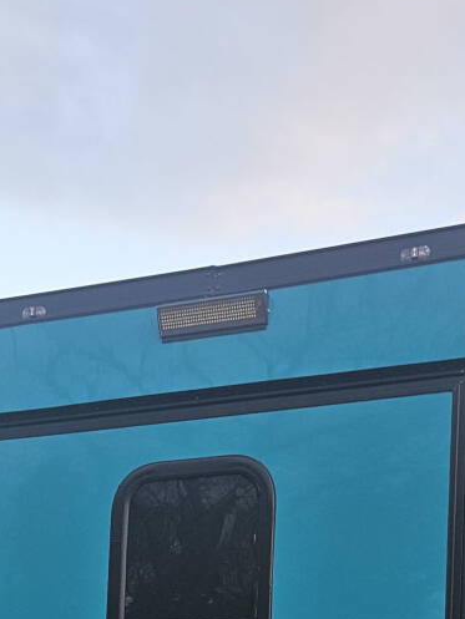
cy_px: 744
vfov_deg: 24.0
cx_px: 188
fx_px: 1325
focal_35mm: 74
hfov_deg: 19.9
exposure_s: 1/180
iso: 80
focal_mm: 5.4
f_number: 1.8
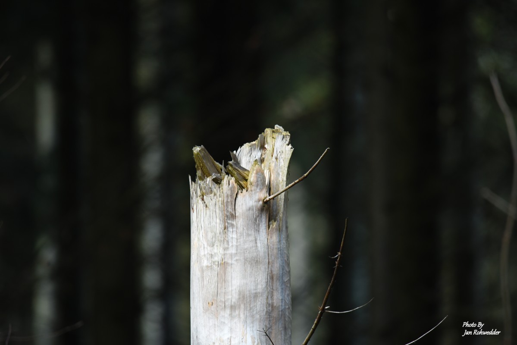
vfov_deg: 2.3
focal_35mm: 600
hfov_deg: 3.4
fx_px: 8618
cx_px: 258
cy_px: 172
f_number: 6.3
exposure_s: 1/200
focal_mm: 600
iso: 250
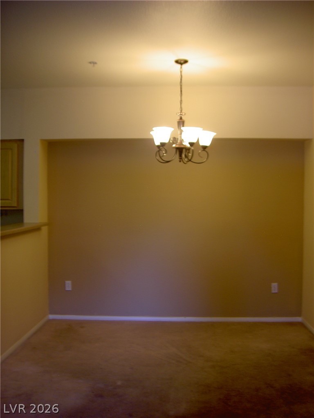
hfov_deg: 36.8
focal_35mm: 39
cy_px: 209
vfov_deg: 47.9
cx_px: 157
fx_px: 472
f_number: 2.8
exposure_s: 1/13
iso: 100
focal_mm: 8
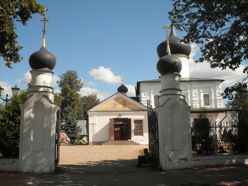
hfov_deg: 49.0
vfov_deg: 37.7
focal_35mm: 38
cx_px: 124
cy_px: 93
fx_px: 272
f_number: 8.4
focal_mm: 6.3
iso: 400
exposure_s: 1/1000
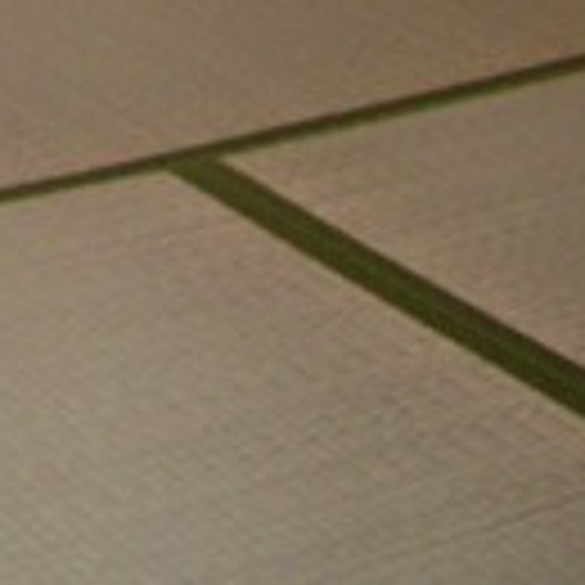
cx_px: -158
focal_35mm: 143
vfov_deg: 10.7
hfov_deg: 11.9
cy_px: -760
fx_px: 2734
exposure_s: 1/40
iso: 160
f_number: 2.6
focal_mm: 5.8
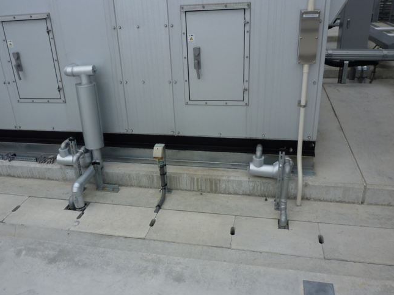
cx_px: 173
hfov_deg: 58.2
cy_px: 159
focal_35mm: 31
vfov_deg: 45.4
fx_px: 353
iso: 80
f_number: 5
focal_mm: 4.5
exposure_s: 1/400
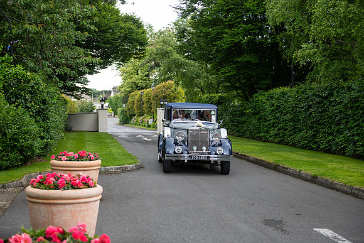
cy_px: 122
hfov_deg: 34.5
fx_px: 587
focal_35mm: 58
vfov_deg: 23.4
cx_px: 182
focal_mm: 58
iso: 320
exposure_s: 1/400
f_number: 3.5
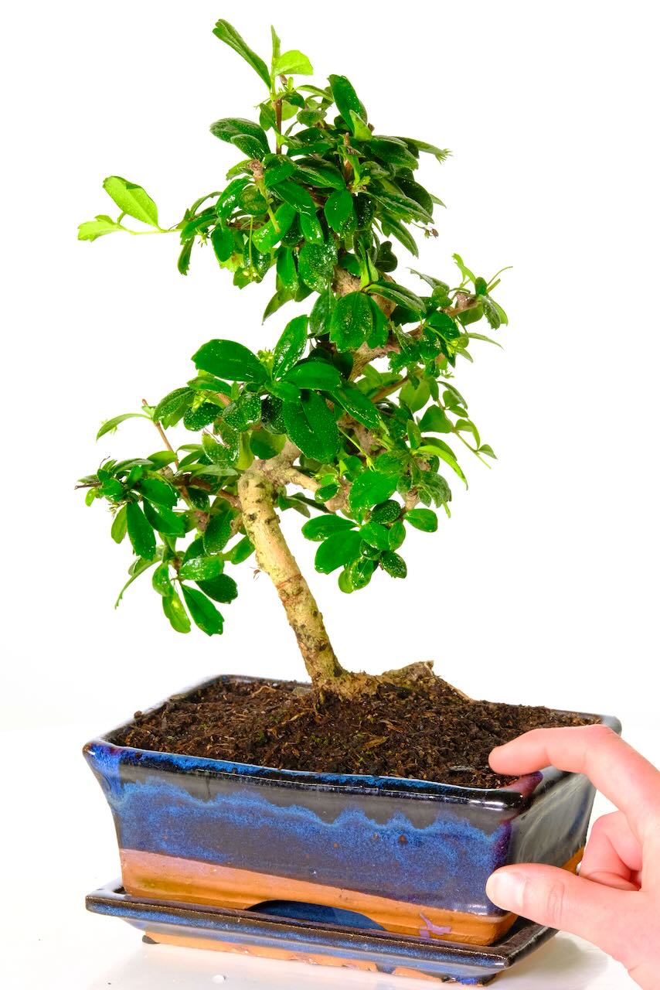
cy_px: 495
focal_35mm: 106
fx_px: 2913
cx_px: 330
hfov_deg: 12.9
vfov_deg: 19.3
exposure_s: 1/13
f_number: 13
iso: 2500
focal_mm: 70.5
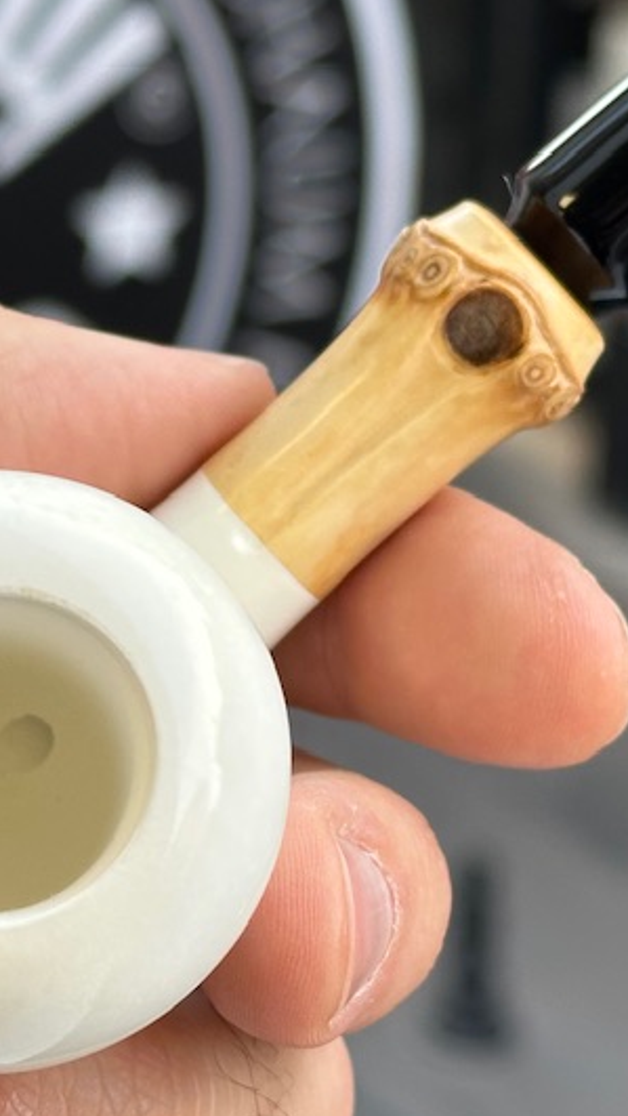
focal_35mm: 126
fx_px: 3727
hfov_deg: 9.6
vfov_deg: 17.0
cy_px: 488
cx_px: 298
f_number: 1.78
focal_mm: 6.86
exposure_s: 1/121
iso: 50
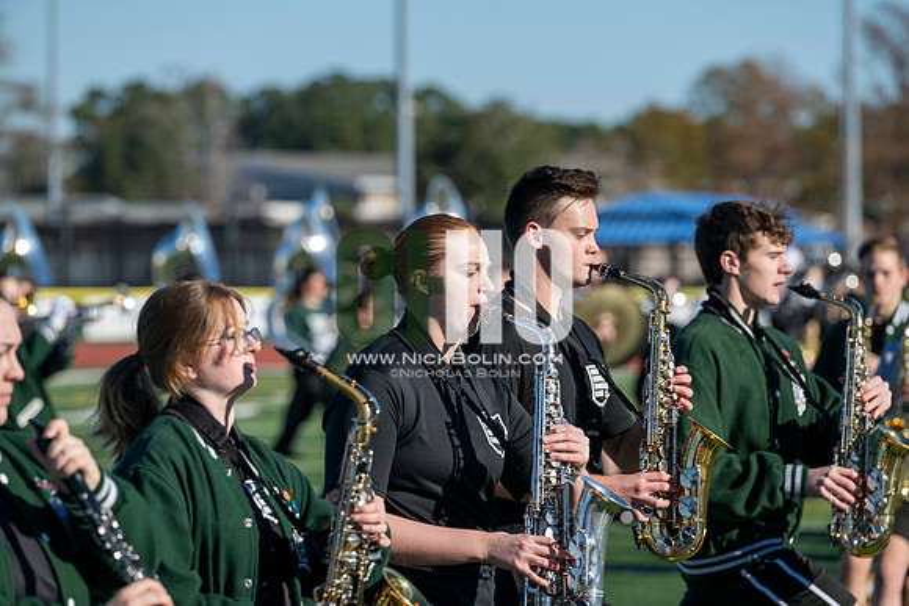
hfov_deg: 10.3
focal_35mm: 200
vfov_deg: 6.9
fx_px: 5051
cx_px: 454
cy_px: 303
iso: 250
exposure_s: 1/2000
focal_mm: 200
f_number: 5
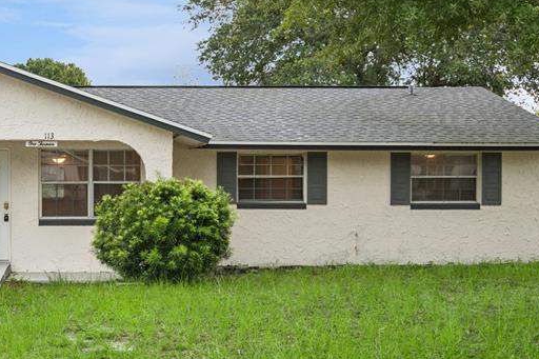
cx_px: 81
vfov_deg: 22.6
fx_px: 898
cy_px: 215
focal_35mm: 60
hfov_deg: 32.2
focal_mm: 30
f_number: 9
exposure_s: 1/40
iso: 400
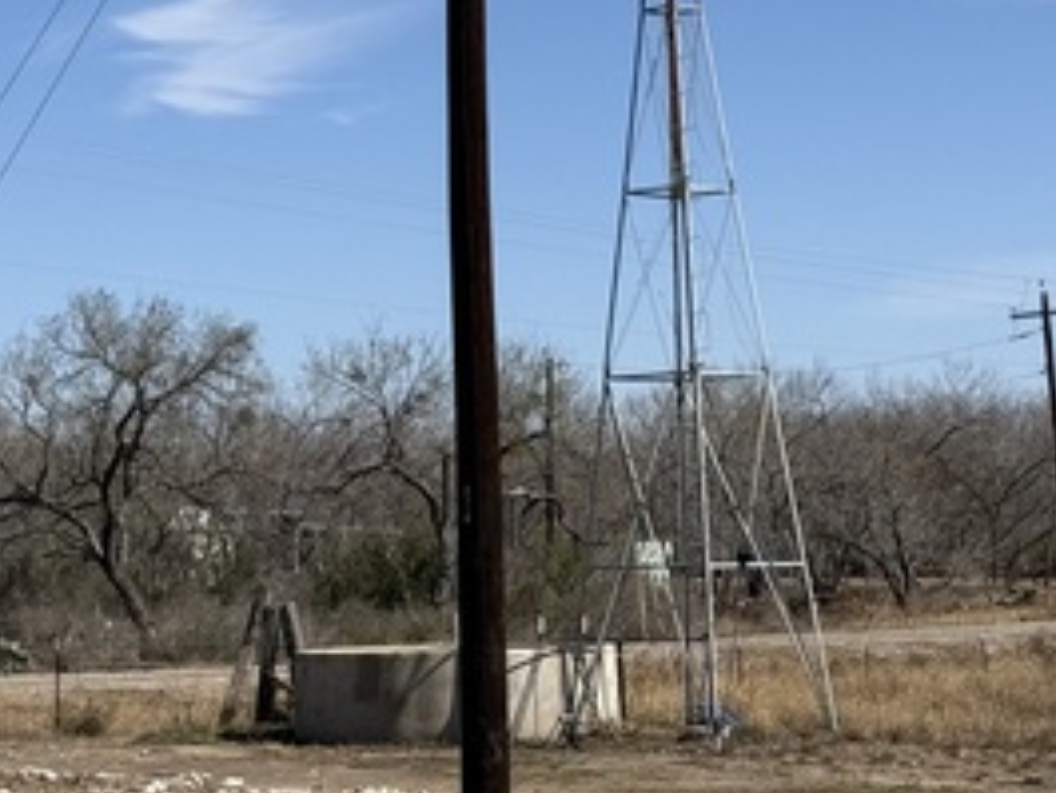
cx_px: 343
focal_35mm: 116
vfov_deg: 12.6
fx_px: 3540
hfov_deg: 16.9
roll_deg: +1.3
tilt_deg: +8.8
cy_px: -52
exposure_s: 1/7874
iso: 64
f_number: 1.78
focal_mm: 6.76
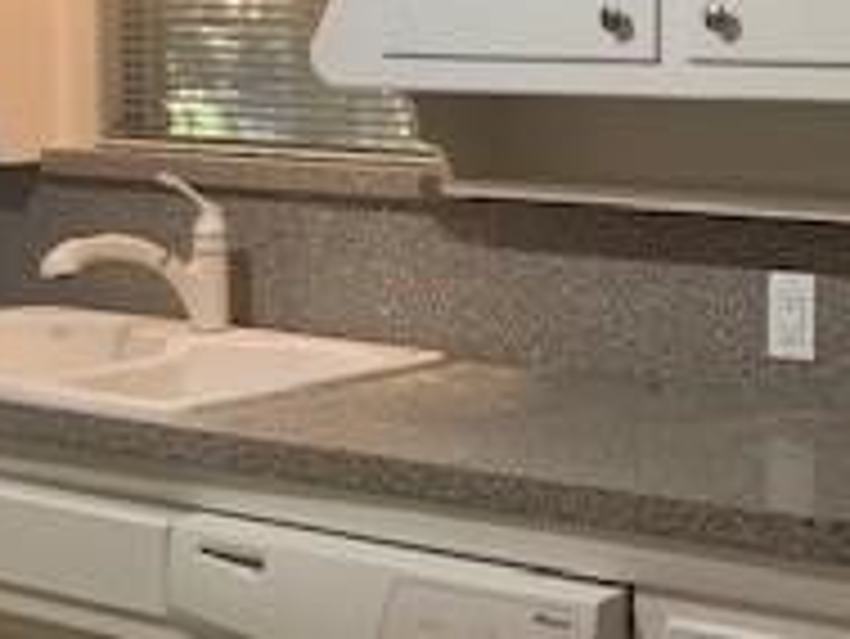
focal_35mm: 88
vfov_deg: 16.8
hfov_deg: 22.1
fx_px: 2162
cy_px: 207
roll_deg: -1.2
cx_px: 598
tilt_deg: -4.6
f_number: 1.8
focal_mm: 4.25
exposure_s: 1/60
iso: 100
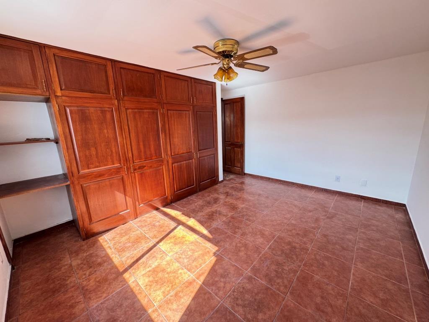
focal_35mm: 14
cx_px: 214
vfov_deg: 85.7
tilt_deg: -12.4
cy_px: 161
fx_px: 174
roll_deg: +2.8
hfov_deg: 102.1
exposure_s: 1/99
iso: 200
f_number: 2.2
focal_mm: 2.22
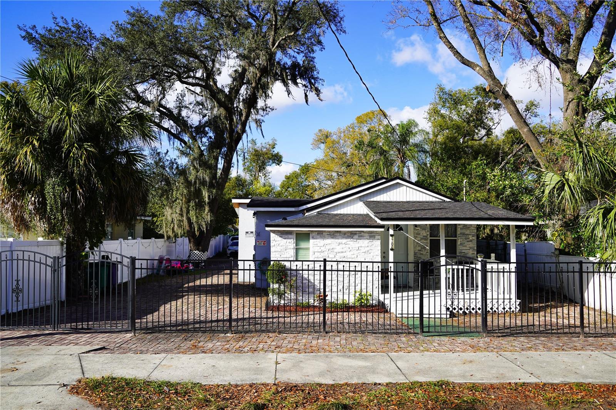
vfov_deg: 42.3
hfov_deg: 60.3
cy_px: 205
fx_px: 530
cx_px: 308
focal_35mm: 31
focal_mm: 31
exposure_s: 1/800
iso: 100
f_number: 4.5
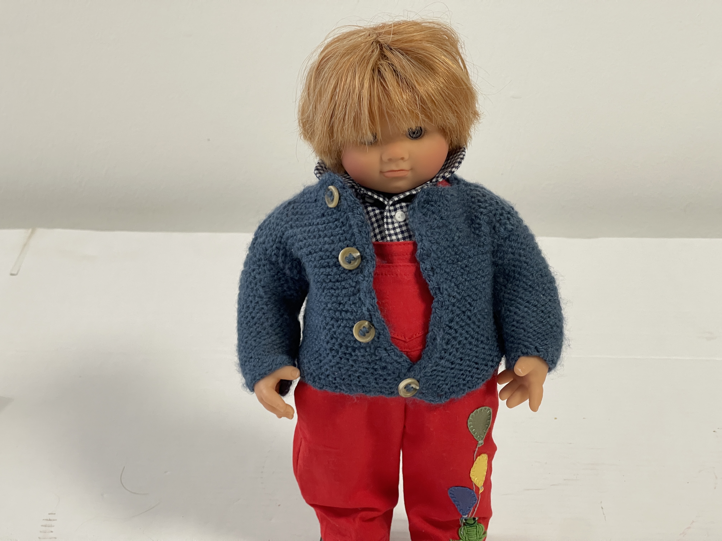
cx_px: 361
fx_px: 1335
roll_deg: +0.5
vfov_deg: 22.9
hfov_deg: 30.3
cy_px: 270
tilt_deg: -24.6
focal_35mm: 64
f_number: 2.2
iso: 200
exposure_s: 1/50
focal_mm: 7.5
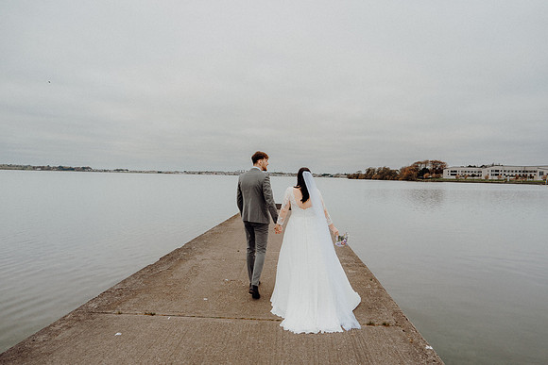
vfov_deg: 53.2
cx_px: 274
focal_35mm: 24
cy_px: 182
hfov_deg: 73.7
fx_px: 365
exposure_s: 1/200
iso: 200
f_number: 3.5
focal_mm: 24
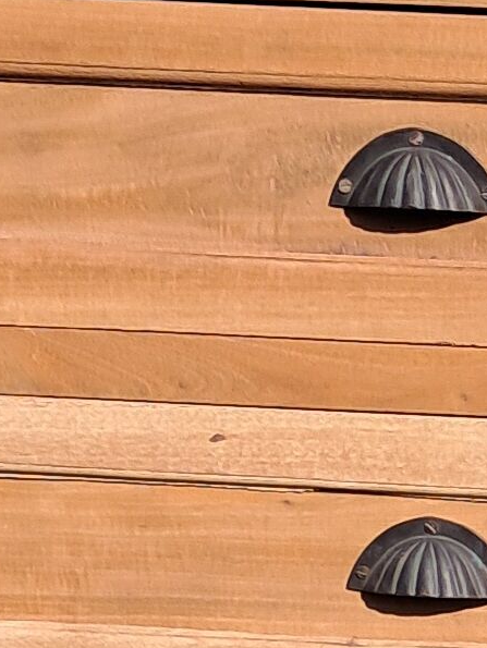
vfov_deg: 10.6
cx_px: 923
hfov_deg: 7.7
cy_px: 563
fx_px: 3467
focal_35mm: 185
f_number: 1.8
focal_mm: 4
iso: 50
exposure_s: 1/726
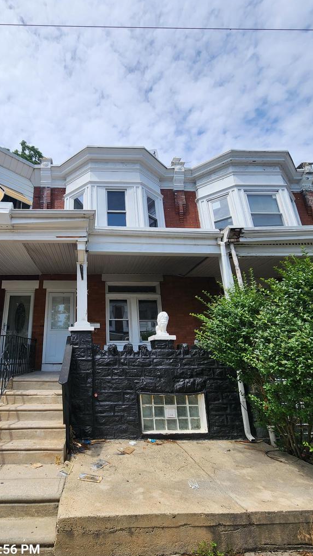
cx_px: 99
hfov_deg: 68.2
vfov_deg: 102.9
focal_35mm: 15
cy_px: 288
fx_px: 221
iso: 50
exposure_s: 1/2600
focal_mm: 2.2
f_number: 2.2
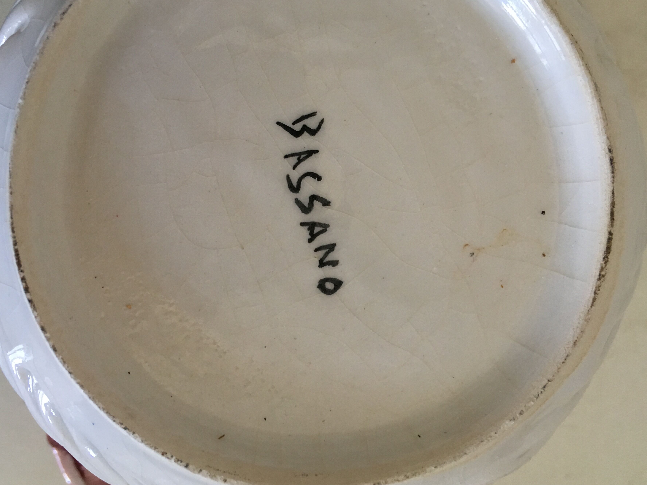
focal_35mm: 33
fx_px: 617
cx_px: 321
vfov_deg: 42.9
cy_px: 237
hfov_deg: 55.4
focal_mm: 4.15
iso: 125
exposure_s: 1/33
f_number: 2.2
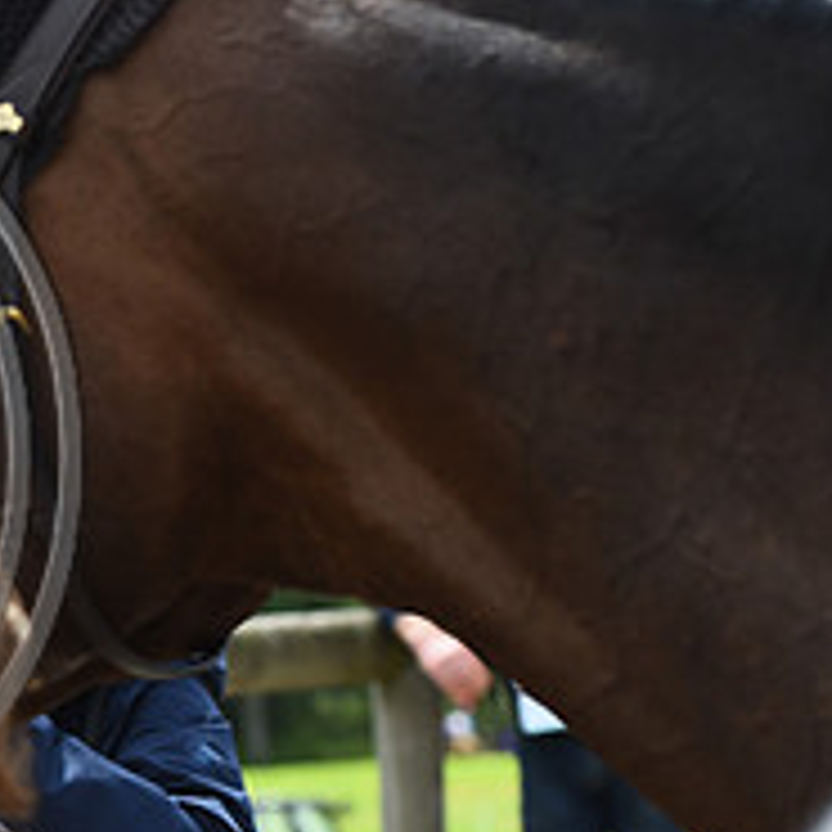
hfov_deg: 8.5
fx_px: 5439
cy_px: 396
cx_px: -432
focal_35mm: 200
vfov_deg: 8.7
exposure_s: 1/1000
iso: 220
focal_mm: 75
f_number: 5
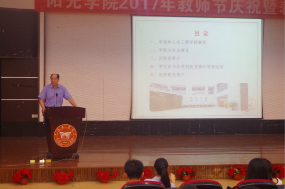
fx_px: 569
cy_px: 94
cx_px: 142
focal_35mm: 72
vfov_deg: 18.8
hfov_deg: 28.1
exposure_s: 1/60
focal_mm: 47.5
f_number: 5.6
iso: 3200
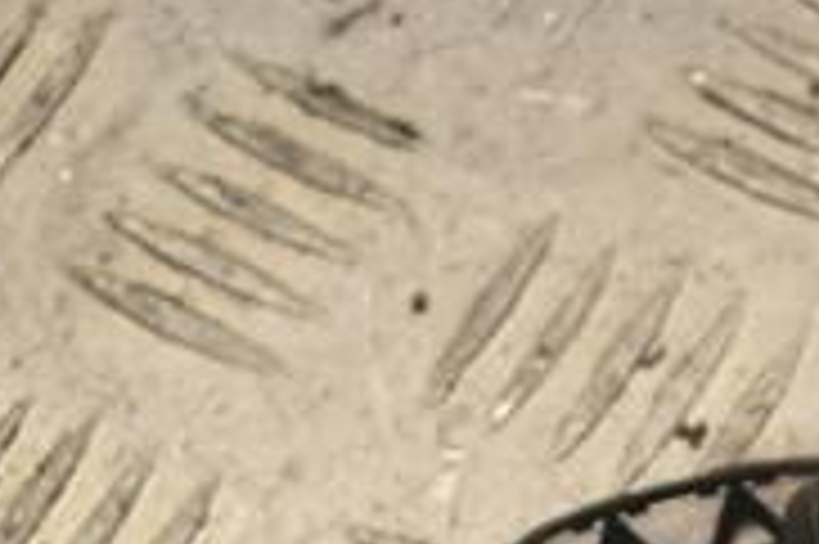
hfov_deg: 7.5
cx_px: 922
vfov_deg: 5.0
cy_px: 805
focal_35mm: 272
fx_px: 6174
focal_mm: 55
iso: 3200
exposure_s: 1/800
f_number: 5.6
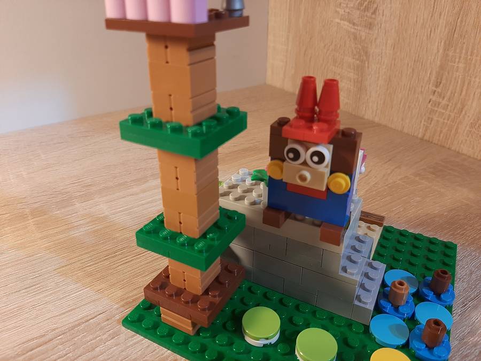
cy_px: 180
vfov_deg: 51.4
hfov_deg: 65.3
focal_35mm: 27
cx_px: 240
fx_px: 375
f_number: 1.7
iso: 200
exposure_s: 1/33
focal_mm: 3.93
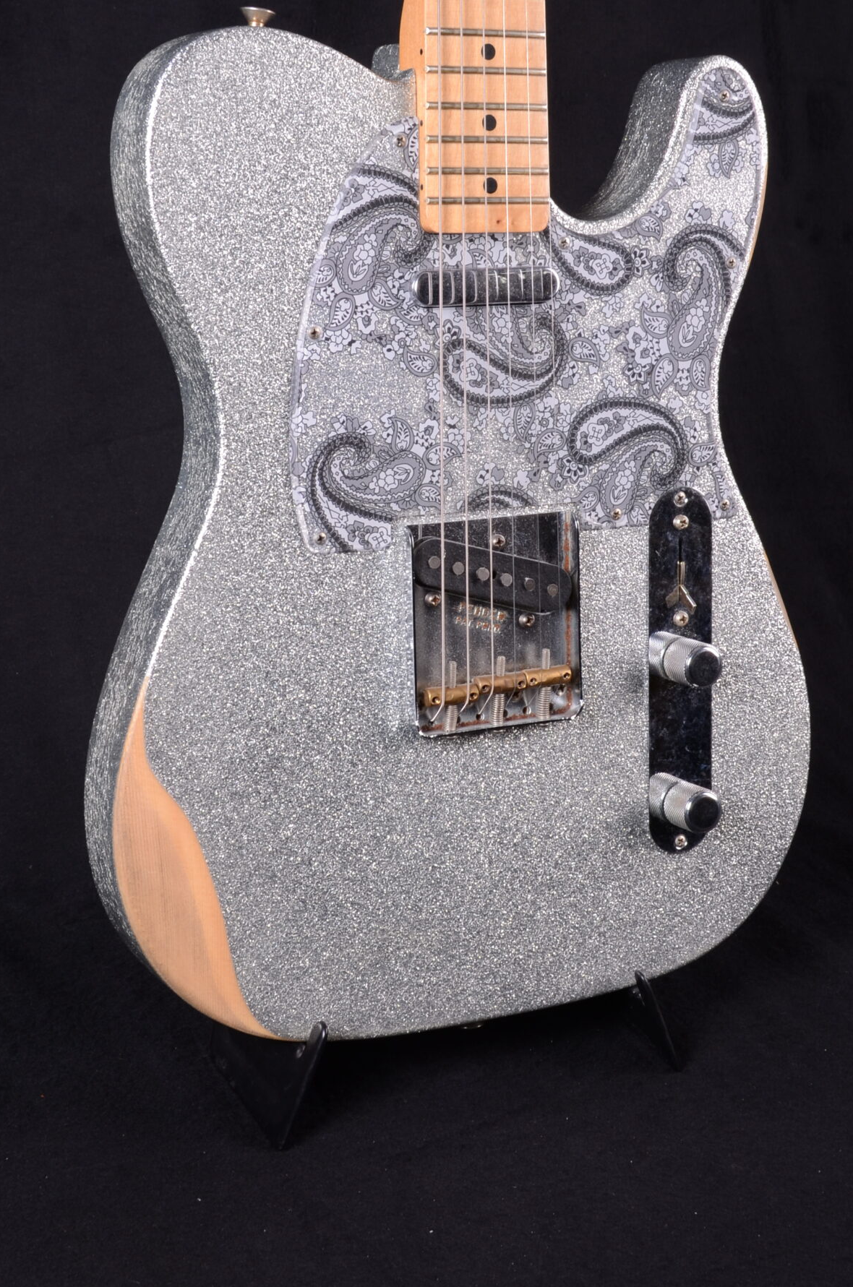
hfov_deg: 19.6
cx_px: 478
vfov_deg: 29.2
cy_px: 538
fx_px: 2463
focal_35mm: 69
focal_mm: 32
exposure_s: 1/200
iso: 200
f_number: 13
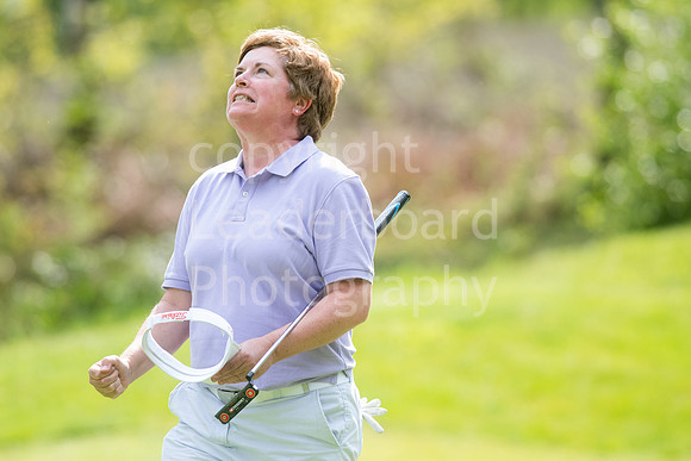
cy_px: 230
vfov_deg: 3.1
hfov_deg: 4.6
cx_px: 346
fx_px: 8639
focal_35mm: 450
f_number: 4
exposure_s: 1/3200
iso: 1000
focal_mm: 300
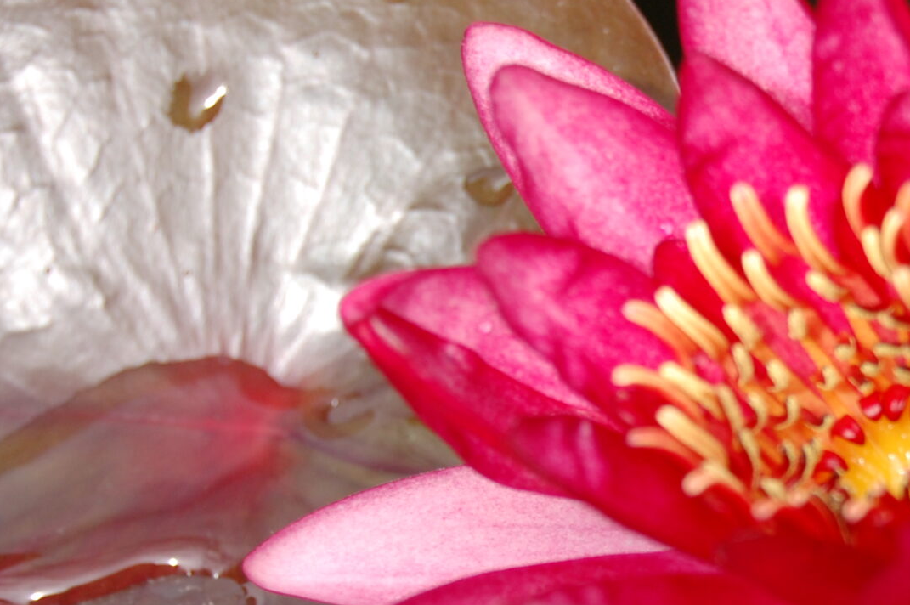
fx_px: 4980
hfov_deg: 10.4
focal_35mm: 197
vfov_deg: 6.9
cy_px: 473
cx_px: 908
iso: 400
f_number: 5.6
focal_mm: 55
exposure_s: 1/400
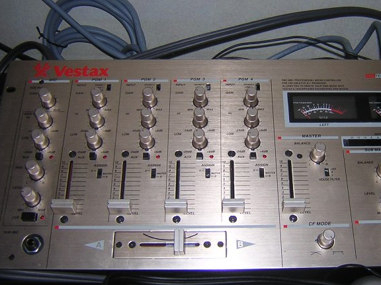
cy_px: 114
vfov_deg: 29.0
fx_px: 550
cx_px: 237
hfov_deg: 38.0
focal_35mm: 50
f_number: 2.6
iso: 100
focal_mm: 4.7
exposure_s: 1/60.1
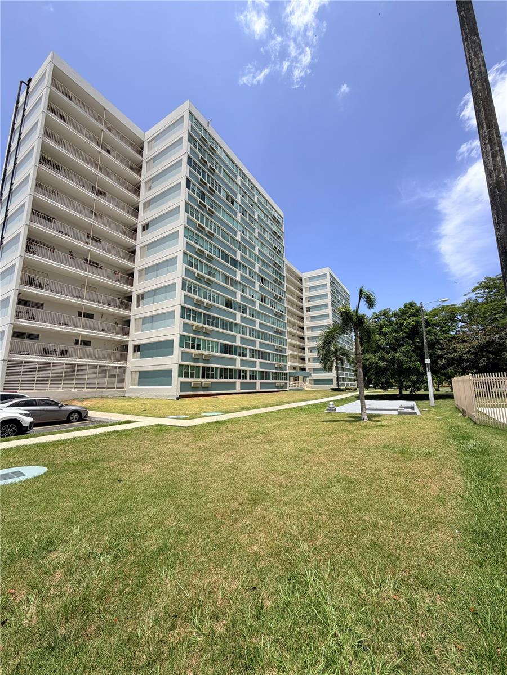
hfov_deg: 85.7
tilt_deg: +10.4
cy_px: 338
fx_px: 273
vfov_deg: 102.1
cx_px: 254
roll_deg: +1.1
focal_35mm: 14
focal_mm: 2.22
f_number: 2.2
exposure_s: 1/876
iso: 20
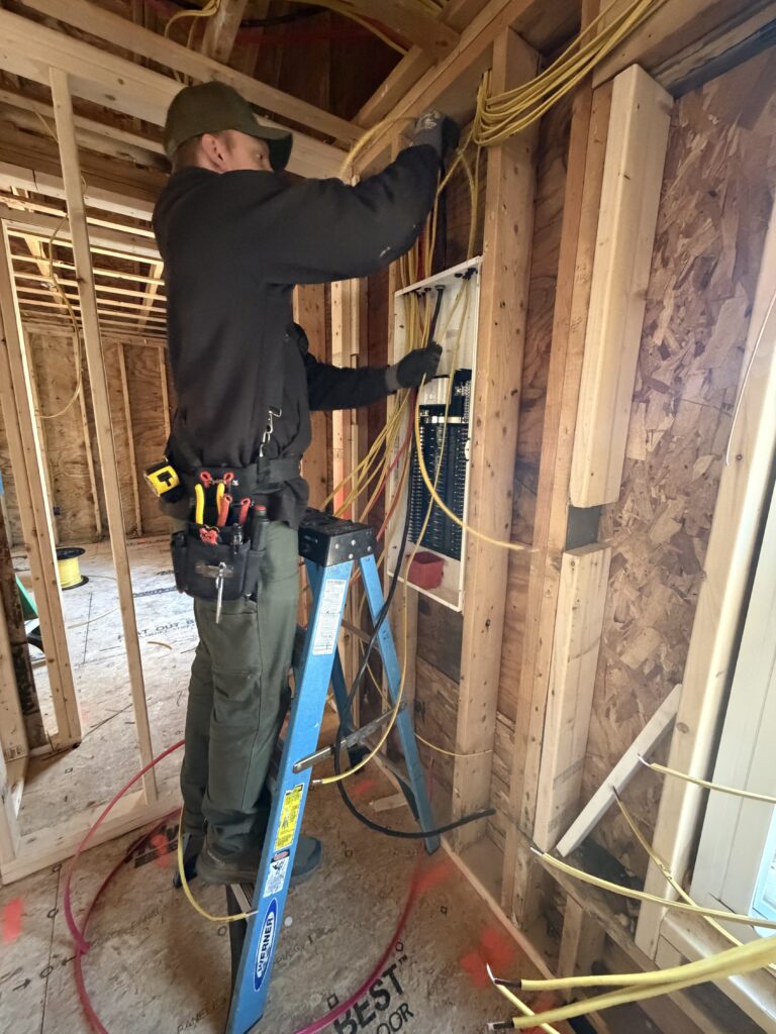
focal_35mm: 14
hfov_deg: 85.7
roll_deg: -1.8
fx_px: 418
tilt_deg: -12.1
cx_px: 388
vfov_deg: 102.1
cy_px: 517
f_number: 2.2
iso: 1250
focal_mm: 2.22
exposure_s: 1/60
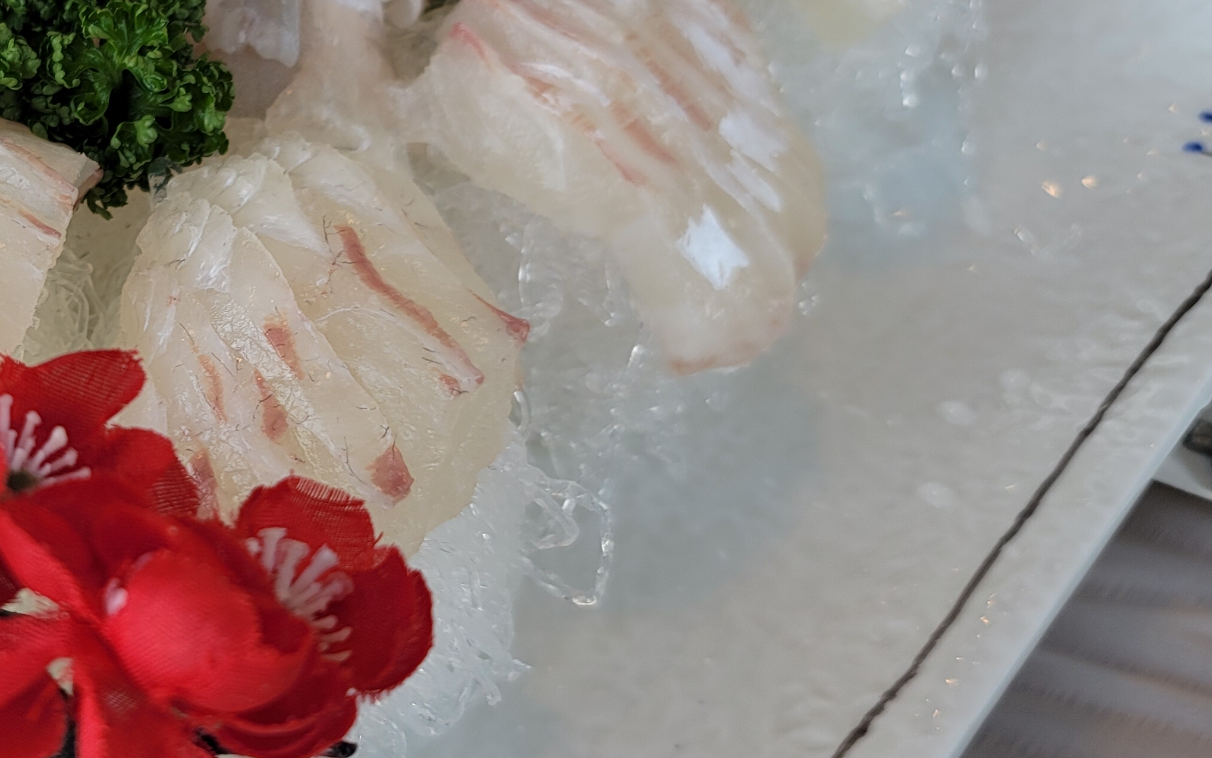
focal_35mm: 52
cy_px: 337
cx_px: 165
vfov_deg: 24.9
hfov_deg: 36.8
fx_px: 1718
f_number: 1.8
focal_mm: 7
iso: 25
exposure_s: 1/120
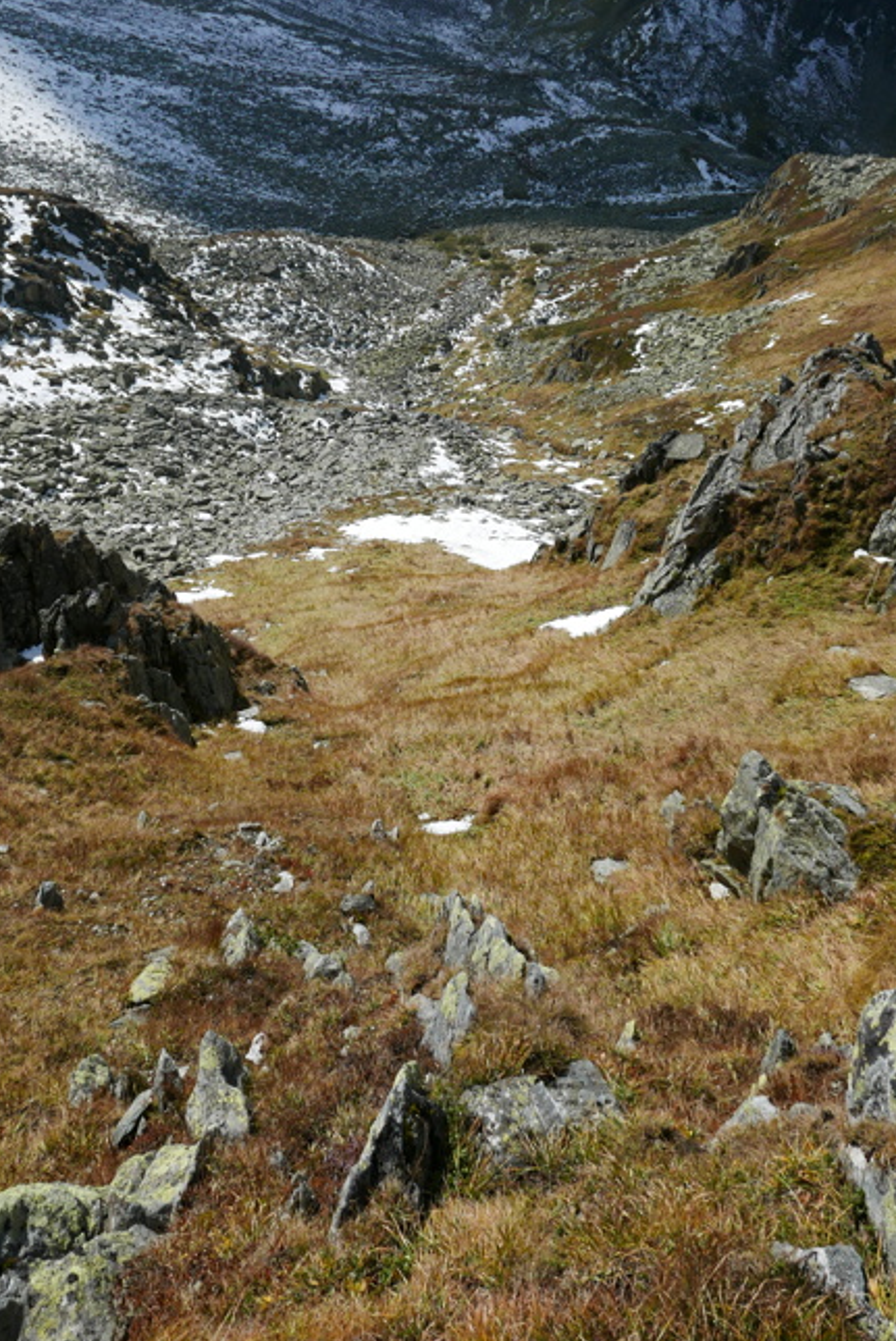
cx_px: 485
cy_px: 518
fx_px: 1155
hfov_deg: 42.4
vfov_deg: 59.6
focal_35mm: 31
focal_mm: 11.4
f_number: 5.6
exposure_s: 1/1000
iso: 200
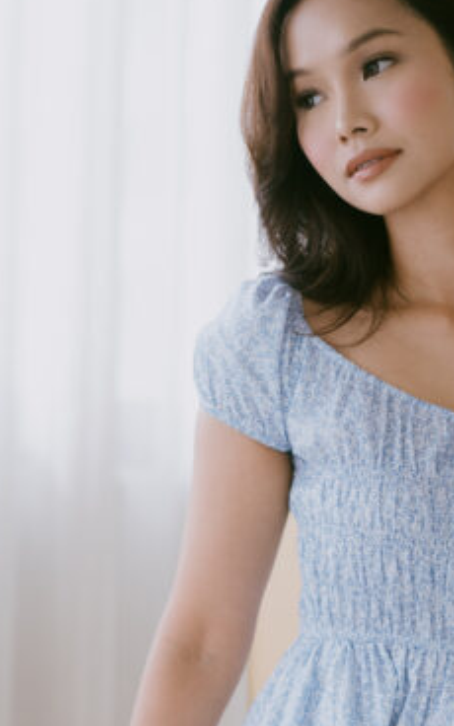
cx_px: 454
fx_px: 4197
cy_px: 763
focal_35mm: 212
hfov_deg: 6.2
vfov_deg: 9.8
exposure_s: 1/160
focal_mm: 85
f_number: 1.8
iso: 100
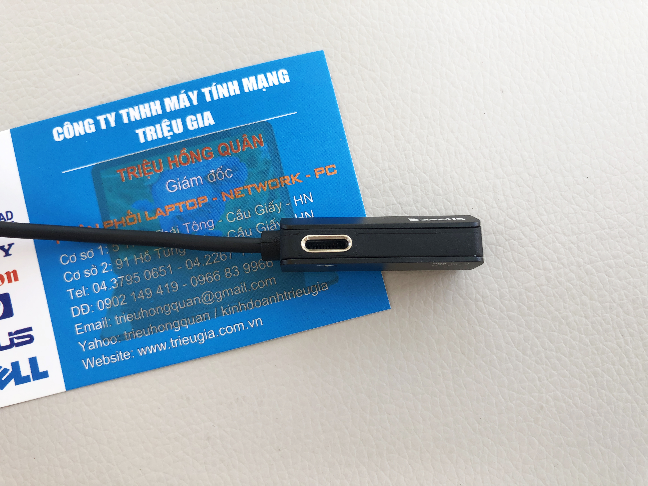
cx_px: 324
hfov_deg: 63.4
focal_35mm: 28
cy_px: 243
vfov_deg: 49.7
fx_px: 524
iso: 25
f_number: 1.8
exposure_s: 1/120
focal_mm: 3.99
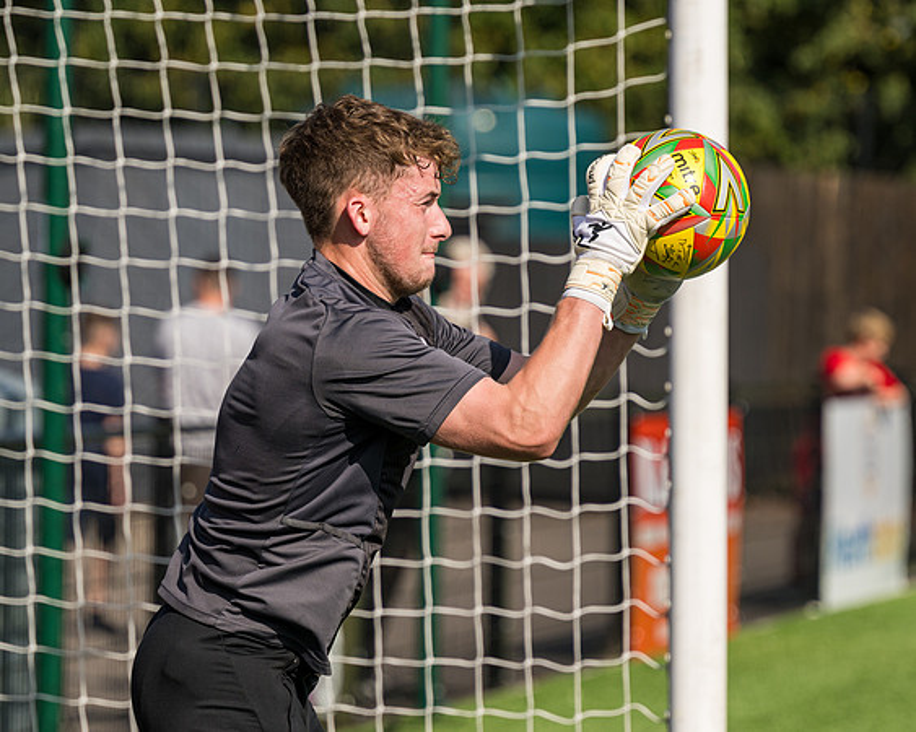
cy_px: 371
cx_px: 477
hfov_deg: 7.6
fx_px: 6864
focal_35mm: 253
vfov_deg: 6.1
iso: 200
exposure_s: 1/2000
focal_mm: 185
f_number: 4
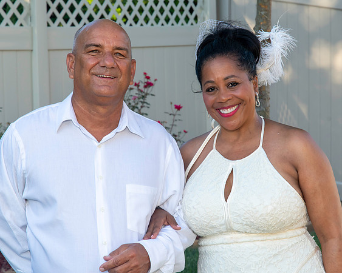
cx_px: 194
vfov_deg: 12.7
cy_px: 136
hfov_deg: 15.8
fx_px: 1231
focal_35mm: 122
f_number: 9
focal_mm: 72
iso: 400
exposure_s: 1/250
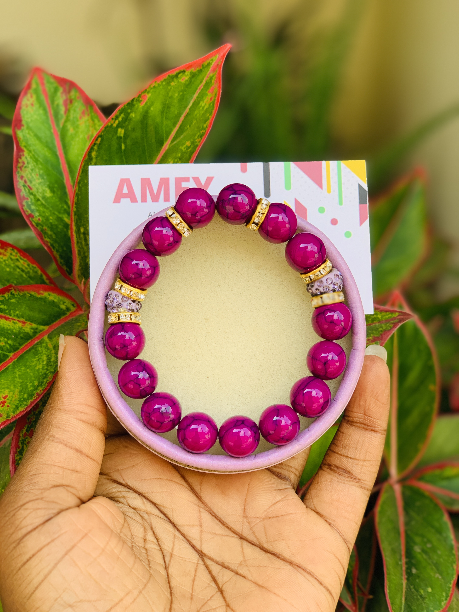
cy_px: 306
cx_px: 230
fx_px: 919
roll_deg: -2.1
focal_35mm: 52
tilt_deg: -16.5
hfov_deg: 28.0
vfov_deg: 36.8
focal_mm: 6
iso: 16
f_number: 2.4
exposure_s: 1/122
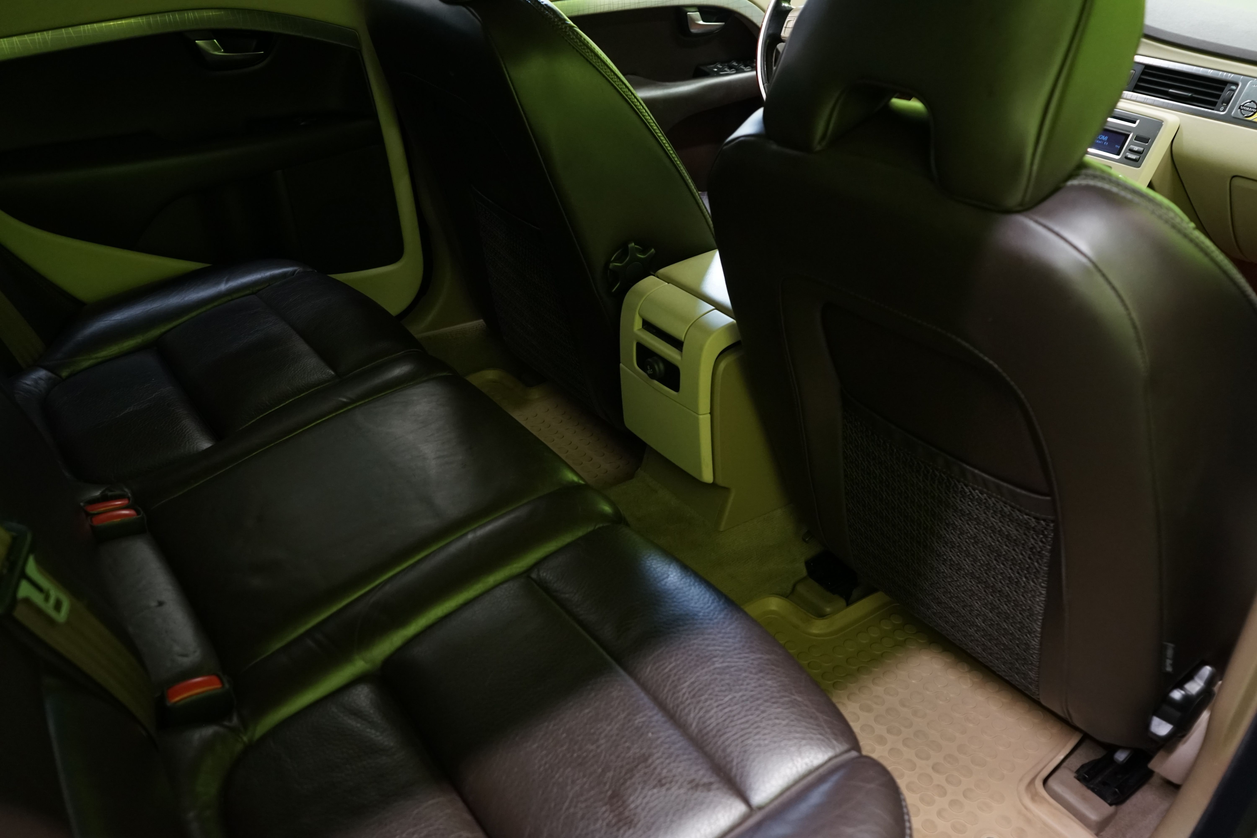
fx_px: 1013
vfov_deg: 45.0
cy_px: 419
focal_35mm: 29
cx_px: 628
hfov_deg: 63.7
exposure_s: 1/15
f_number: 5
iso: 2000
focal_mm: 29
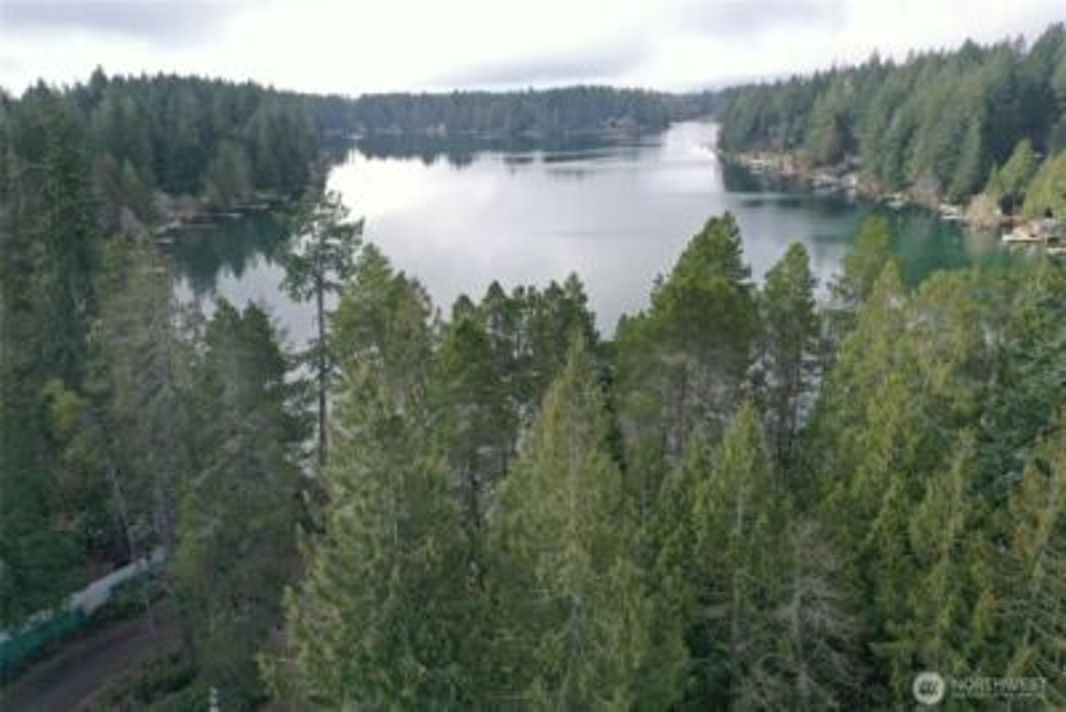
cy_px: 356
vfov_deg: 46.4
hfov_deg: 65.5
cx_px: 533
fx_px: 829
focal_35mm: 28
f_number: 3.5
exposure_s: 1/400
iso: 100
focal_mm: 10.26
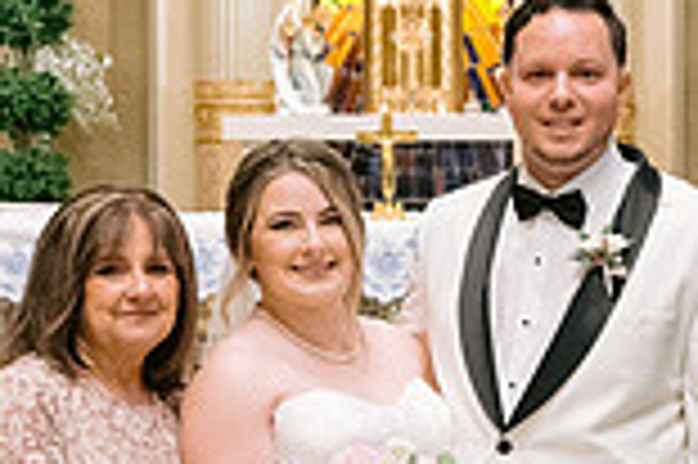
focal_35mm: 161
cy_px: 422
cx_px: 339
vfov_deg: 8.5
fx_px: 3118
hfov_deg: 12.8
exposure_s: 1/125
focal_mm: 35
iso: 1600
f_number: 4
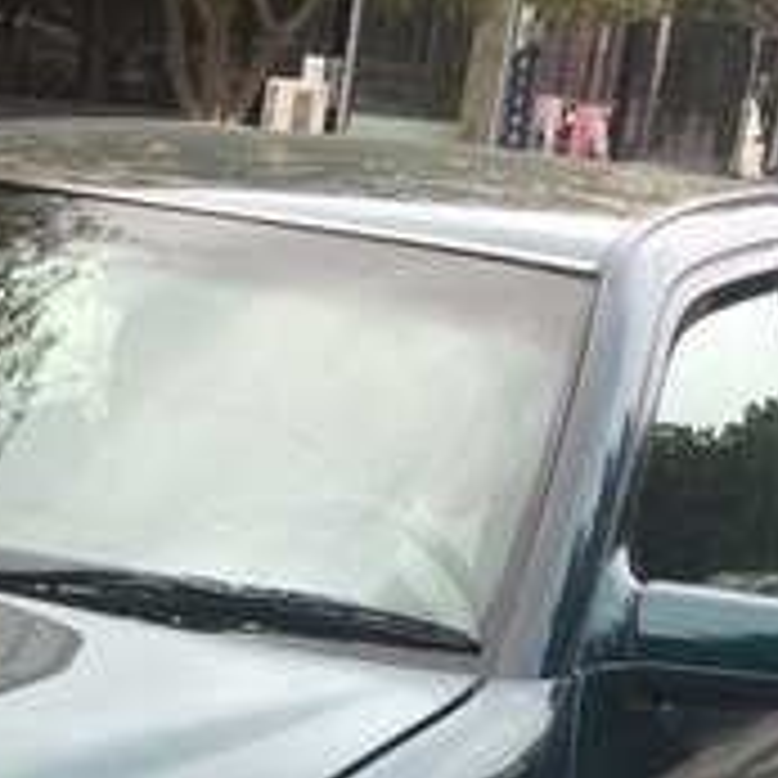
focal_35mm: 98
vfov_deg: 16.4
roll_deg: -5.4
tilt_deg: -22.4
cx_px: 45
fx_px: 2492
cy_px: 1104
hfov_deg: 17.4
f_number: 2.2
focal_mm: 4.15
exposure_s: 1/107
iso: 32
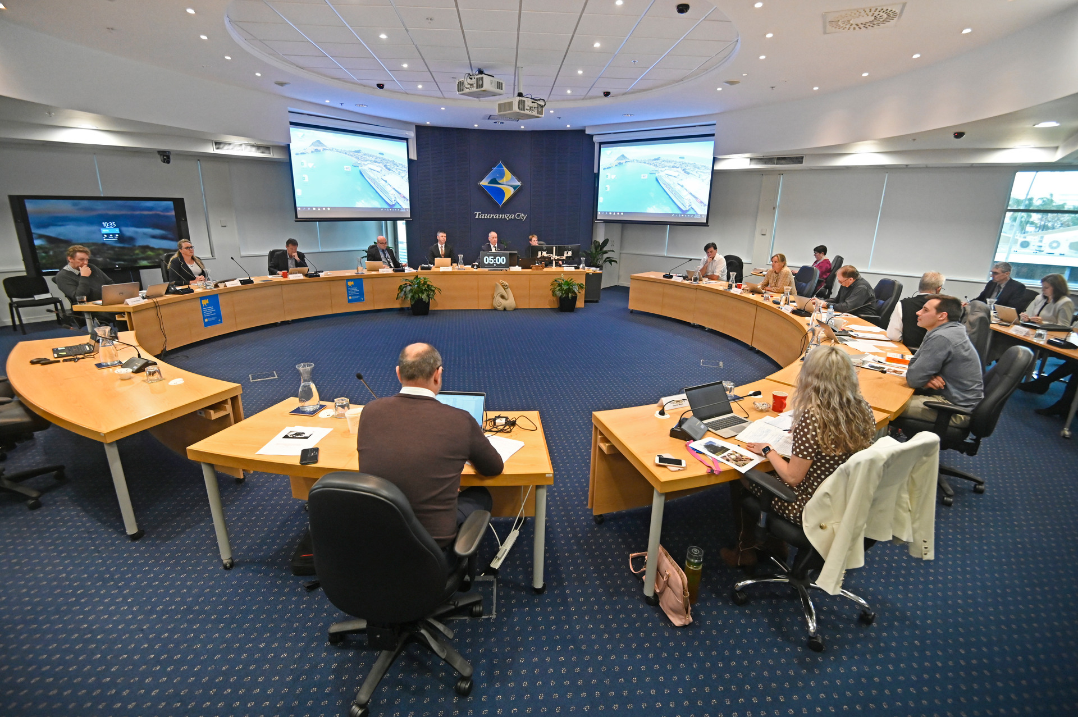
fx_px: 479
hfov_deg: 96.8
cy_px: 358
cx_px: 539
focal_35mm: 16
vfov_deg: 73.7
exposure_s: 1/250
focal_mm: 16
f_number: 4
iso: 4000
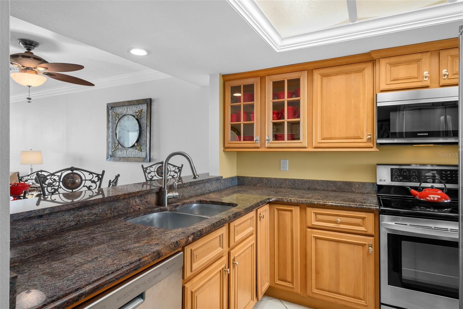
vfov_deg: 64.5
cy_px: 154
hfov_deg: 86.9
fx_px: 244
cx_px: 232
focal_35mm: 19
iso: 320
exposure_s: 1.3
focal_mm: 19
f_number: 8
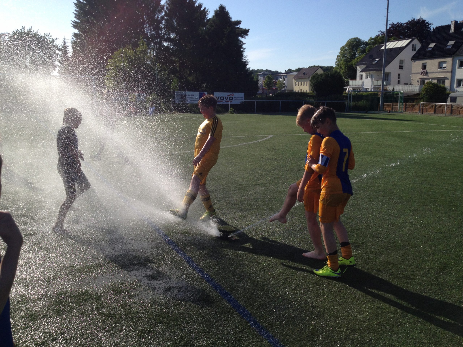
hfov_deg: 52.6
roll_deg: +1.4
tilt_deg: -13.7
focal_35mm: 35
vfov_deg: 40.7
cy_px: 174
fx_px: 468
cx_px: 232
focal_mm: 4.28
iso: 50
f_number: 2.4
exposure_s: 1/2123
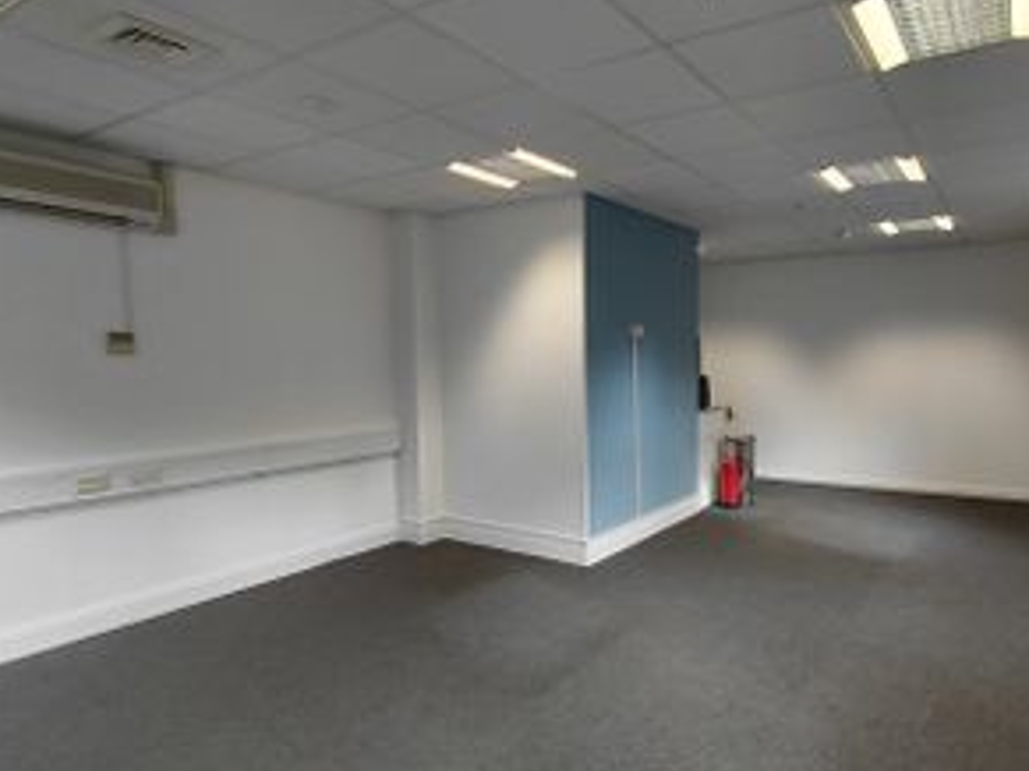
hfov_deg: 74.4
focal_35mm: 22
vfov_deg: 61.0
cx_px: 672
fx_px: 654
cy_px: 400
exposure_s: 1/60
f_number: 2.2
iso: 100
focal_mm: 1.64
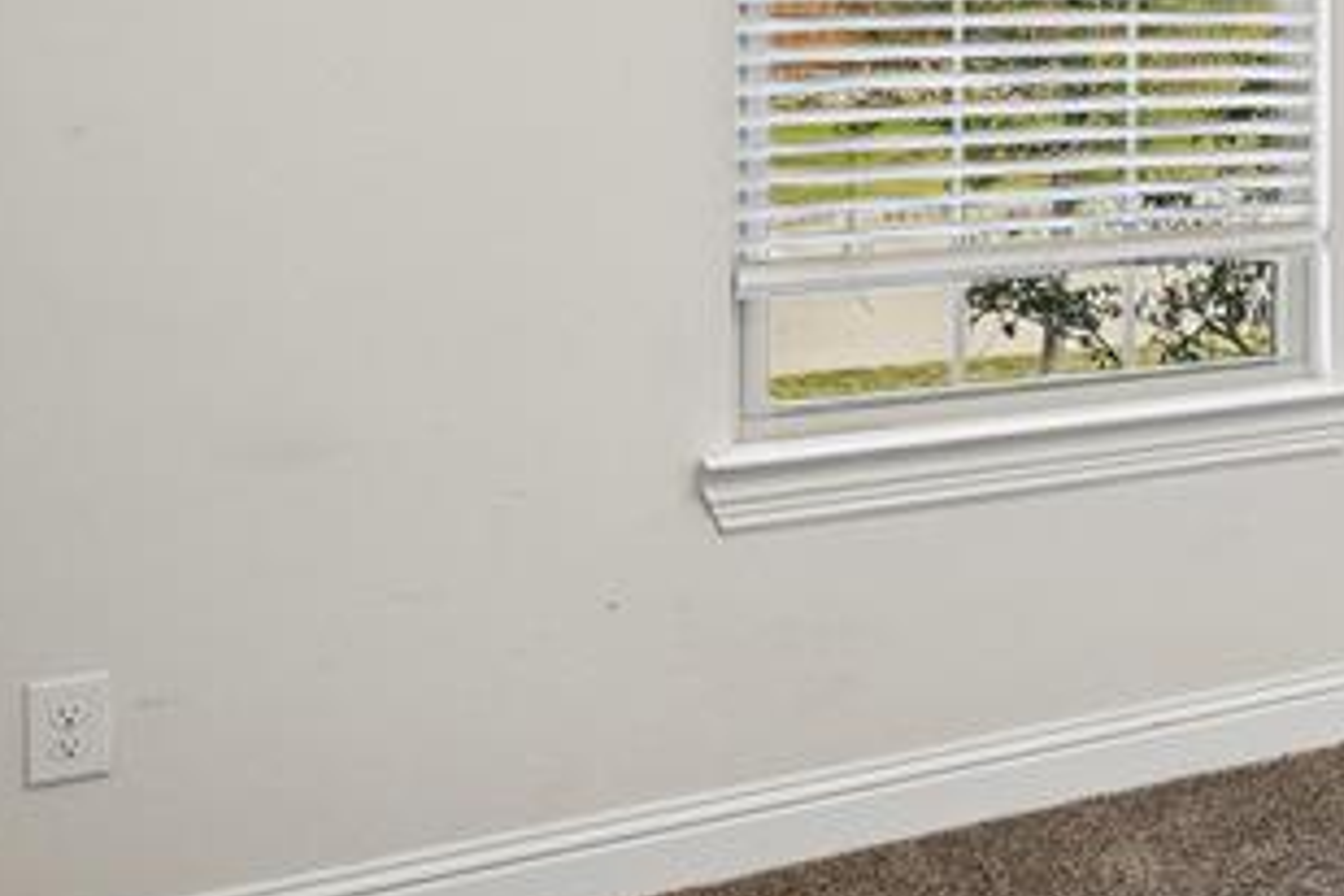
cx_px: 1779
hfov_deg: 29.6
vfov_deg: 24.2
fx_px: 1979
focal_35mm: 53
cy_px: -26
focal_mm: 16
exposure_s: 1/30
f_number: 8
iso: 160
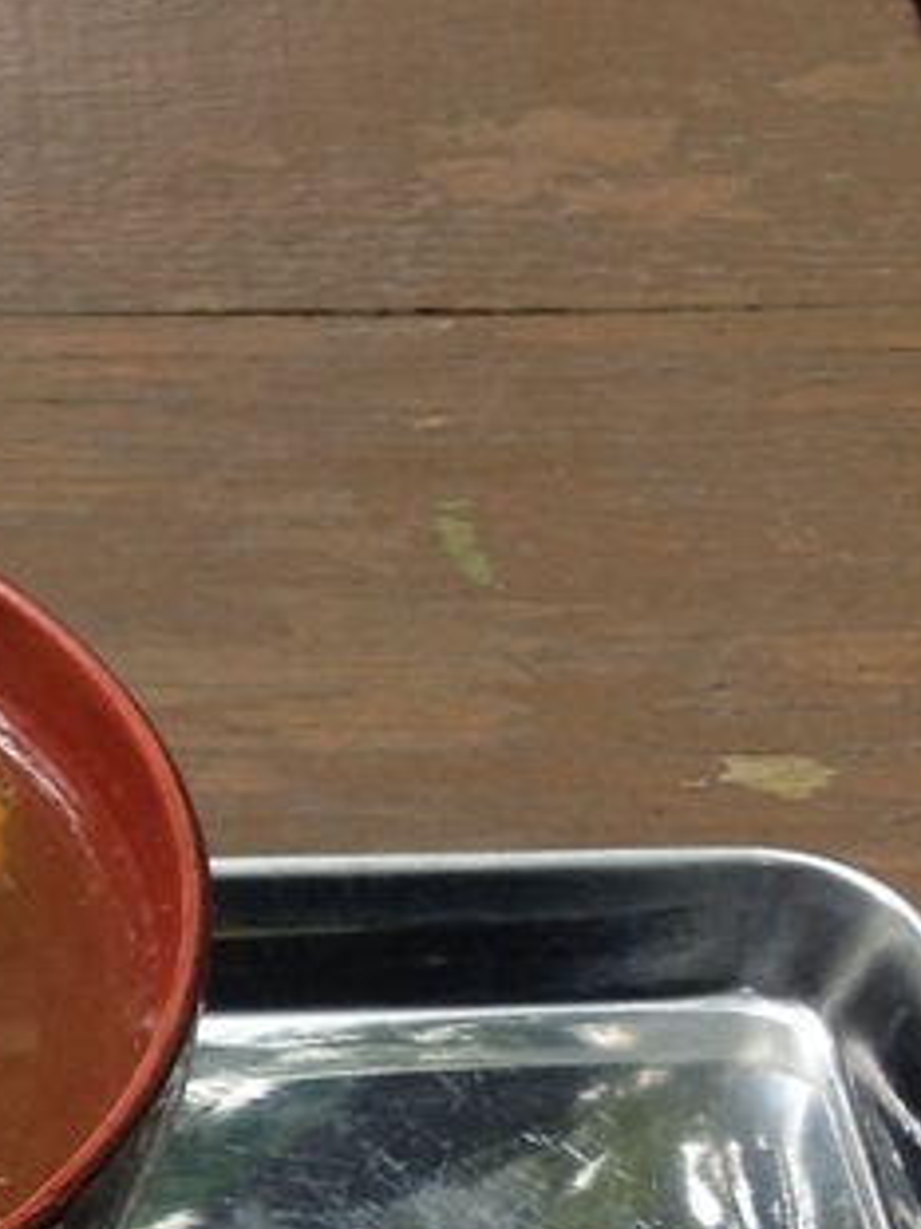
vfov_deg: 14.5
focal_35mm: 135
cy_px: 1126
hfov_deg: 10.6
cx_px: -431
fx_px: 4792
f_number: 2.4
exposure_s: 1/187
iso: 50
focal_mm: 4.28
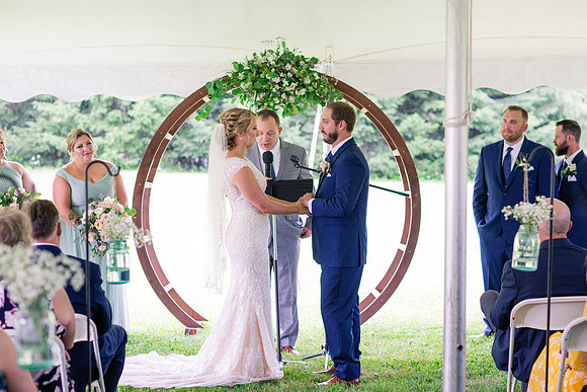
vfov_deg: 16.1
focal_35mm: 85
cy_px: 196
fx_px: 1386
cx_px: 294
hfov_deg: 23.9
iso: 500
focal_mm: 85
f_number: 3.2
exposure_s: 1/250
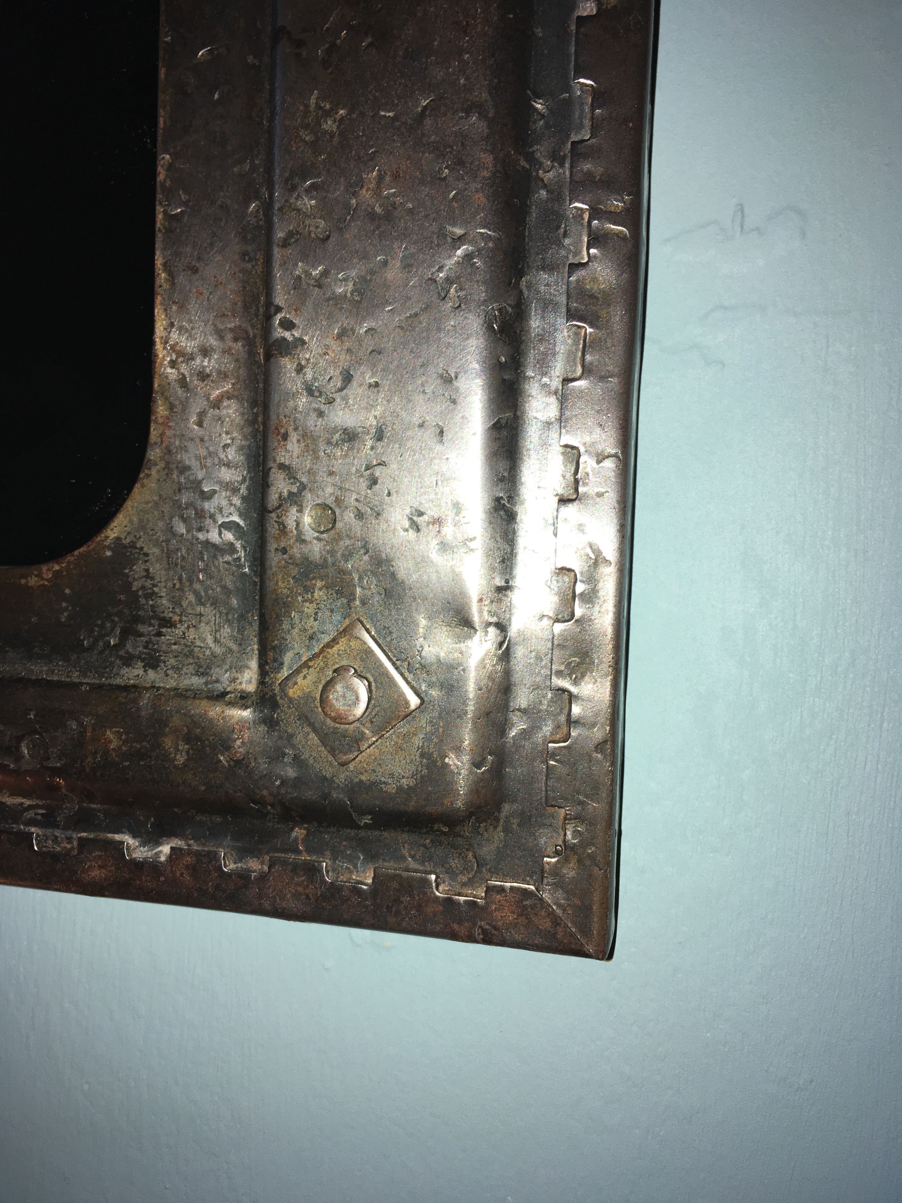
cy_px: 602
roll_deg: -1.1
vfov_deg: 61.7
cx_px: 451
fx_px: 1008
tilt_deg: -2.4
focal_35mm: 29
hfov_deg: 48.2
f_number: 2.2
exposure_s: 1/126
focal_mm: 4.15
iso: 25
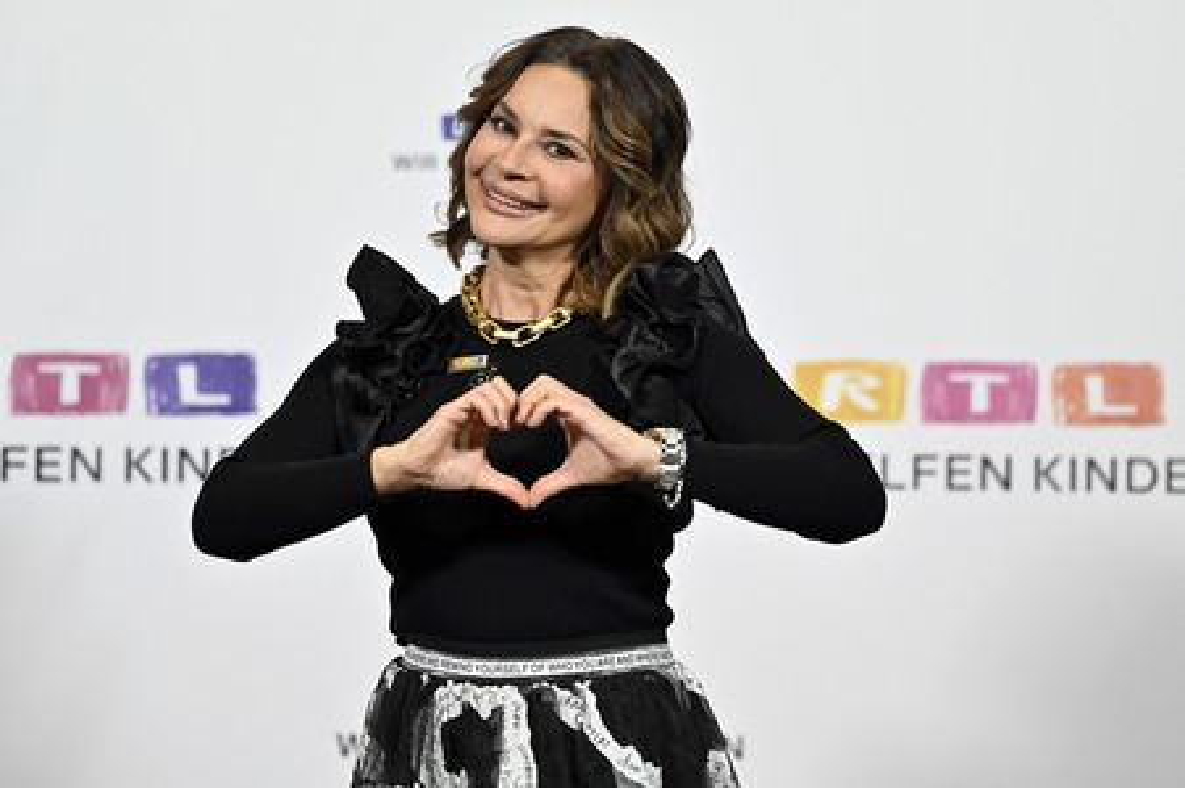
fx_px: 3092
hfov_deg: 21.7
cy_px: 394
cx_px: 592
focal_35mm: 94
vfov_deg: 14.5
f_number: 2.8
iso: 1000
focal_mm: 94
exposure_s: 1/640
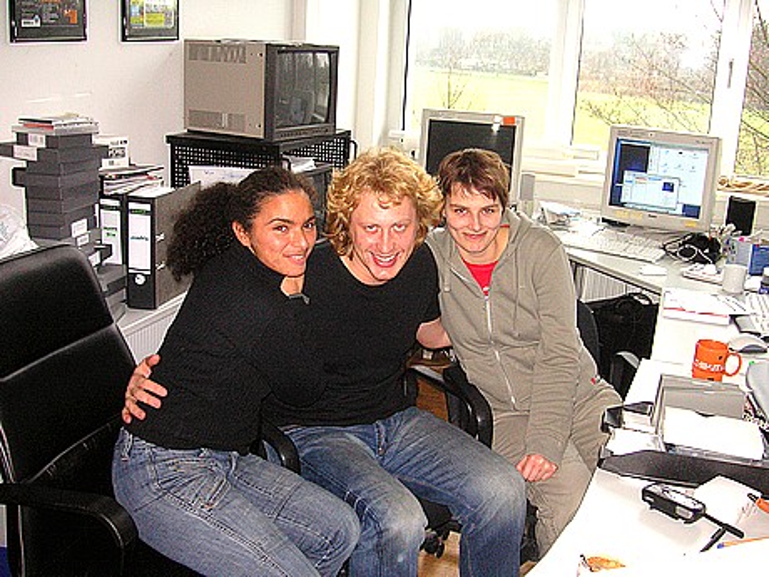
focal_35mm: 37
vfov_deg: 38.7
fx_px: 822
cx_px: 384
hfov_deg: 50.1
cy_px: 288
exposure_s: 1/45
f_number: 2.8
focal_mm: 6.1
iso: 160
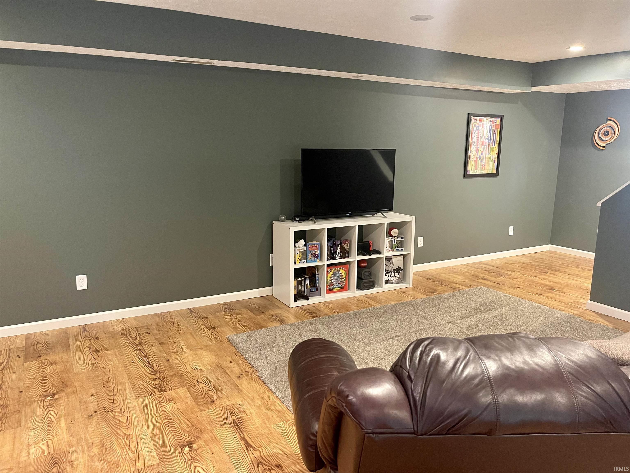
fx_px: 473
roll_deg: -0.6
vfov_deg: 53.1
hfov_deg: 67.3
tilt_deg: -10.3
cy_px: 236
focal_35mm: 26
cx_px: 315
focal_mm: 5.1
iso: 640
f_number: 1.6
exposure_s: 1/40
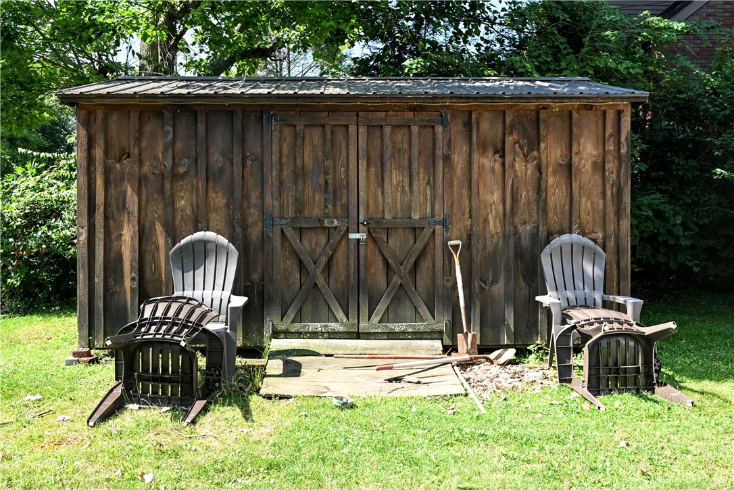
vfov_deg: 40.0
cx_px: 367
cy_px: 245
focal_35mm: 33
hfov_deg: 57.2
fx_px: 673
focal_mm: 22
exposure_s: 1/40
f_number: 9
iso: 100
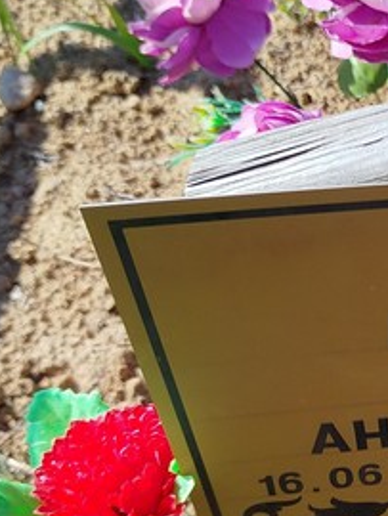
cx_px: 510
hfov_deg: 19.1
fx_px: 1059
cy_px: 361
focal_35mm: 71
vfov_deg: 27.1
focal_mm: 5.31
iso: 50
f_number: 1.7
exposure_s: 1/580
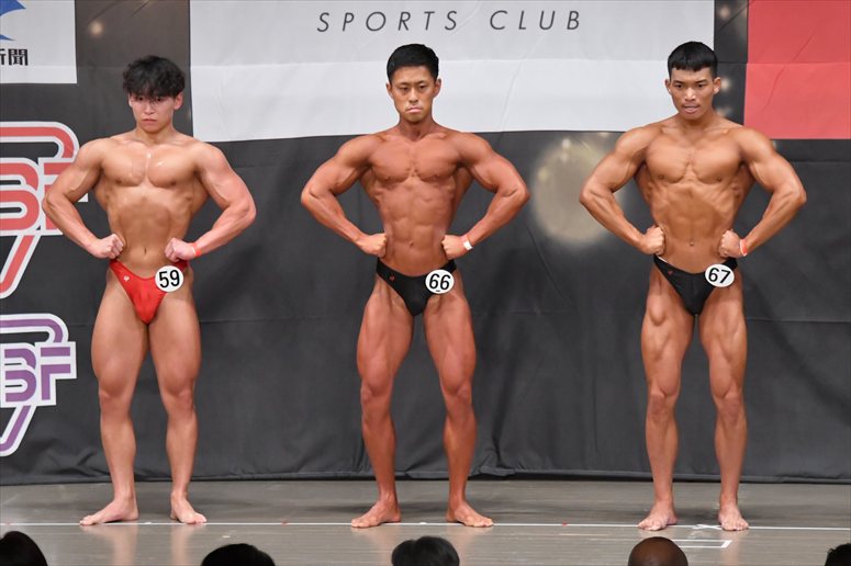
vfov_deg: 6.3
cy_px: 283
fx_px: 5127
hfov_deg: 9.5
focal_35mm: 217
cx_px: 426
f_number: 5.6
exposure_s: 1/400
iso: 6400
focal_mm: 145
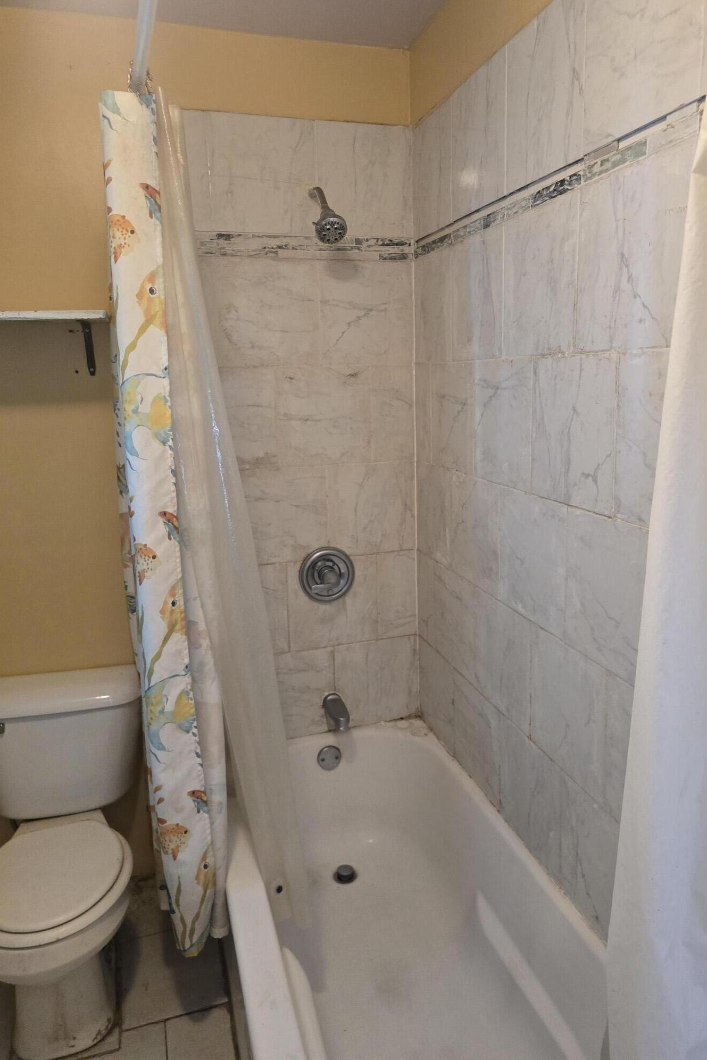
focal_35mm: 24
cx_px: 379
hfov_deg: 53.1
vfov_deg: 73.7
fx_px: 707
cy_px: 529
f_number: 1.7
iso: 500
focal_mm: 6.3
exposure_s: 1/60
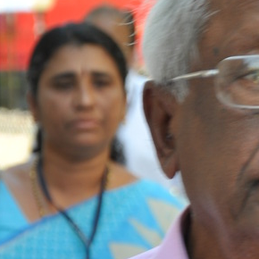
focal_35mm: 279
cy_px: 176
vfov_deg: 6.3
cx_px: 277
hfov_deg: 6.3
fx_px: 2362
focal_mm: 62
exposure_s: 1/100
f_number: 5.6
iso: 200
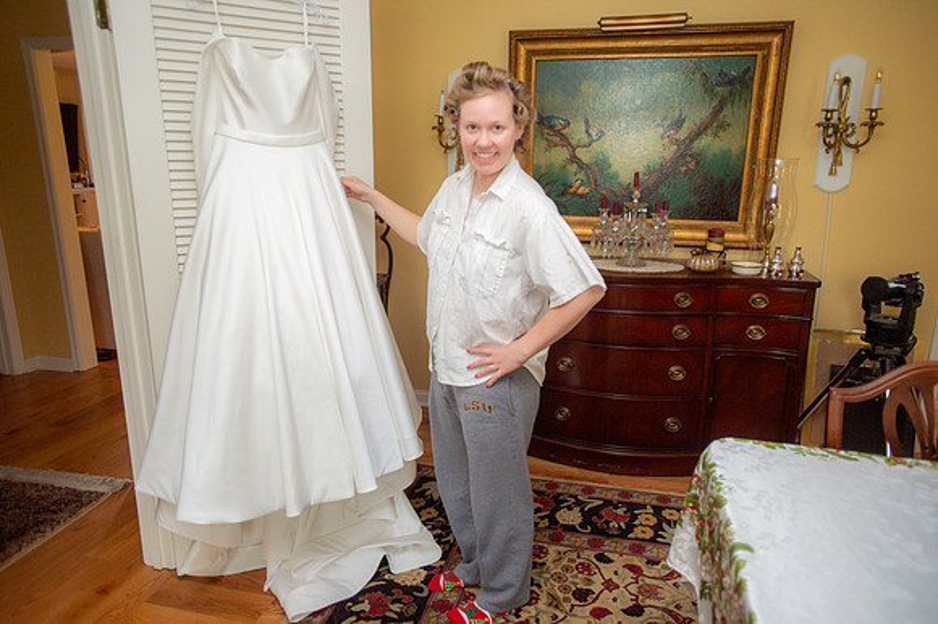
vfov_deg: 53.1
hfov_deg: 73.8
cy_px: 312
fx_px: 625
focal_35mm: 24
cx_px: 469
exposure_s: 1/100
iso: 1250
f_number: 2.8
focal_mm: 24
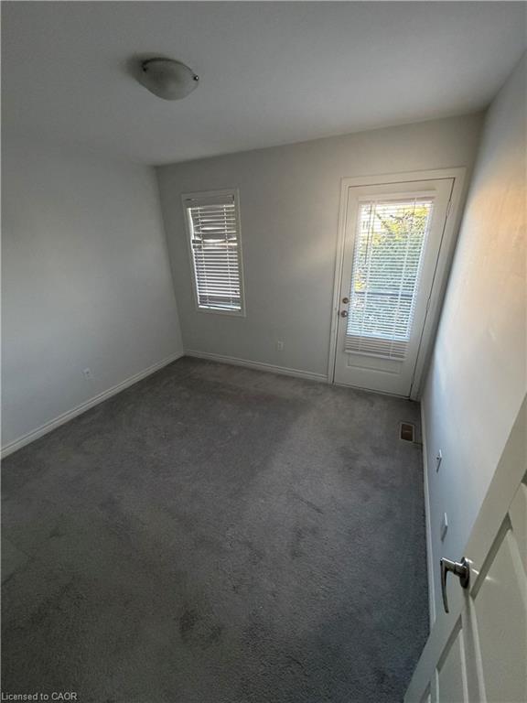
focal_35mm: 14
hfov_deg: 85.7
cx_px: 264
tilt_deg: -22.2
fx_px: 284
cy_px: 352
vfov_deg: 102.1
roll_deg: +1.6
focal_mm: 2.22
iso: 320
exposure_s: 1/105
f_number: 2.2
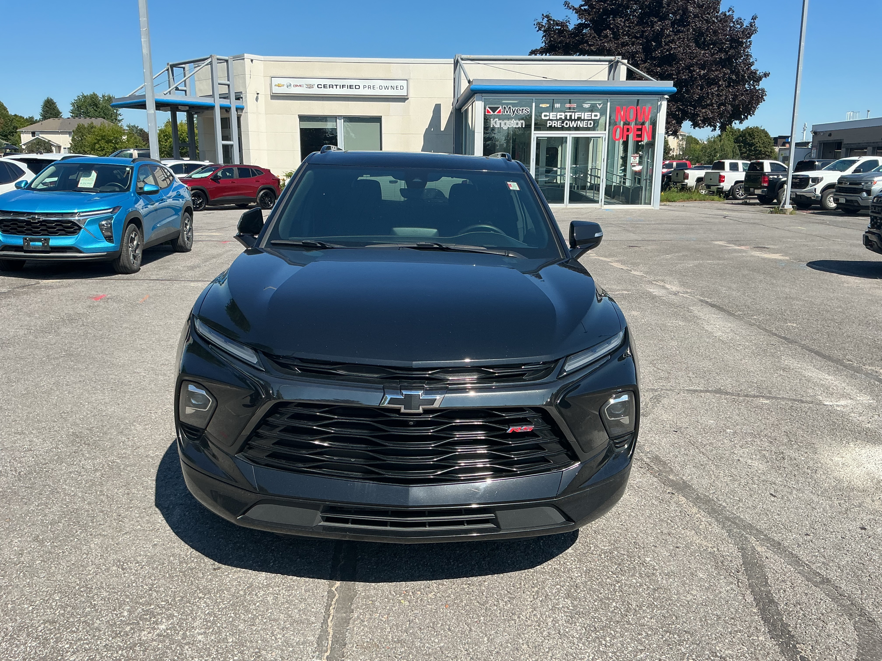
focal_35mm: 29
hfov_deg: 61.7
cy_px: 330
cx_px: 441
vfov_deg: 48.2
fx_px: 739
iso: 25
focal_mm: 3
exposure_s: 1/1490
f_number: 1.8
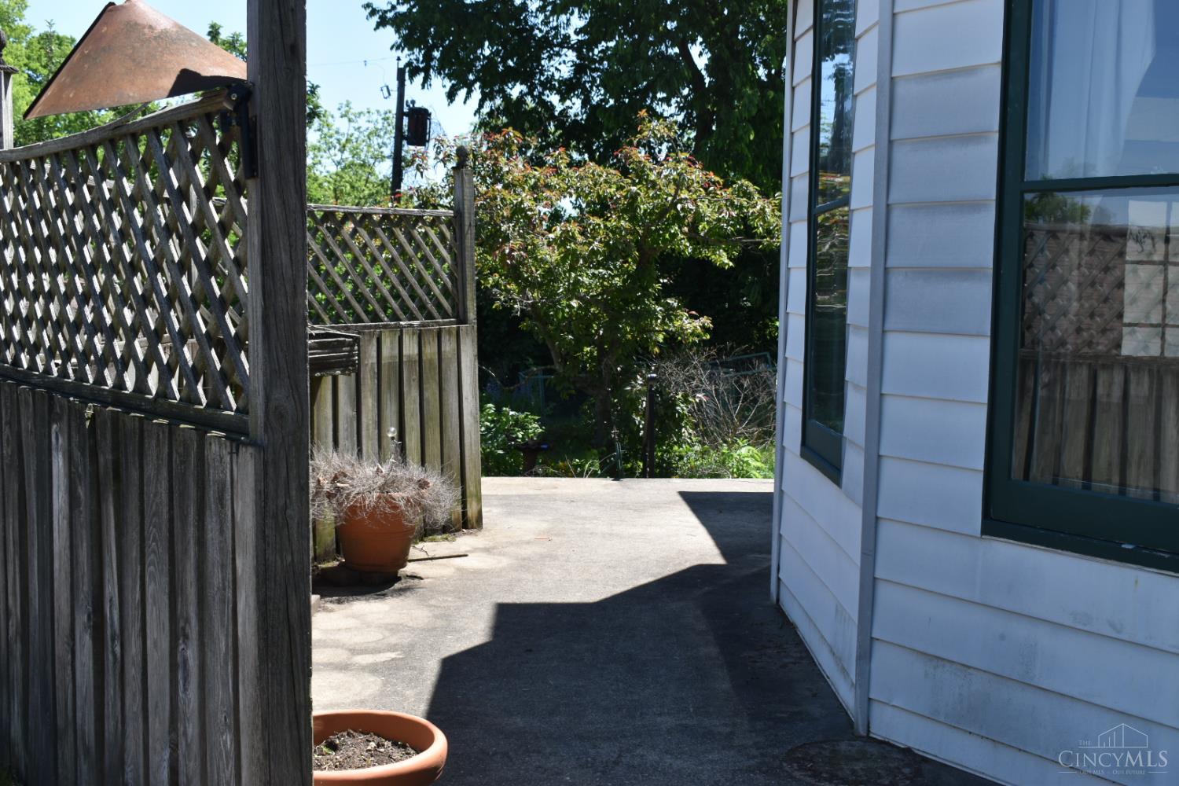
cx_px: 590
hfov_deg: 46.4
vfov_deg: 31.9
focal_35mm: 42
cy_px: 393
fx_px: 1375
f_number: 8
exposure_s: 1/250
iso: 160
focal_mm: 28
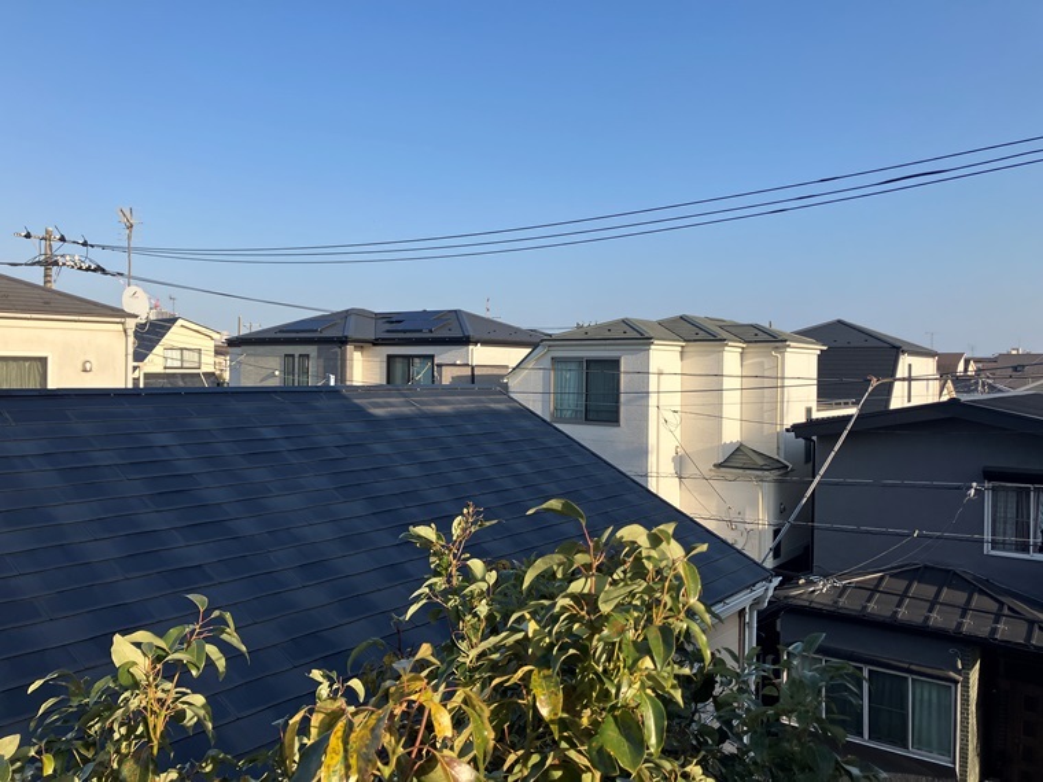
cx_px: 522
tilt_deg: -0.7
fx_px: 844
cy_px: 391
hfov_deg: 63.4
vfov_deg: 49.7
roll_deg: -1.0
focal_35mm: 28
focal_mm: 3.99
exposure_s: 1/1279
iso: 32
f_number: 1.8
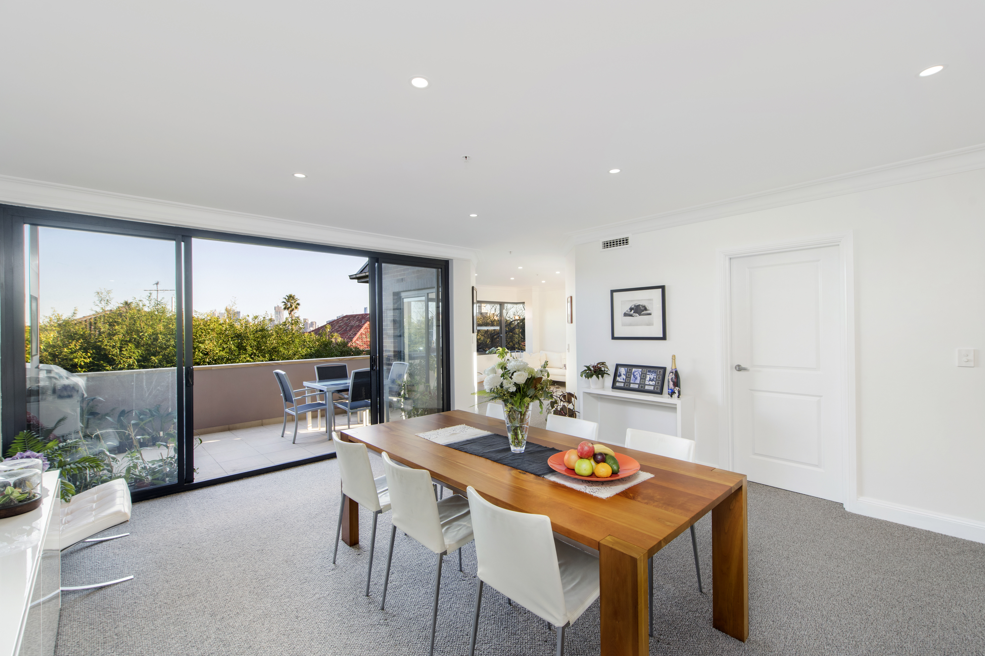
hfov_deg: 100.4
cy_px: 328
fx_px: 410
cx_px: 505
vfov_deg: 77.3
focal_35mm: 15
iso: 200
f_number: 8
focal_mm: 14
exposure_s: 1/200
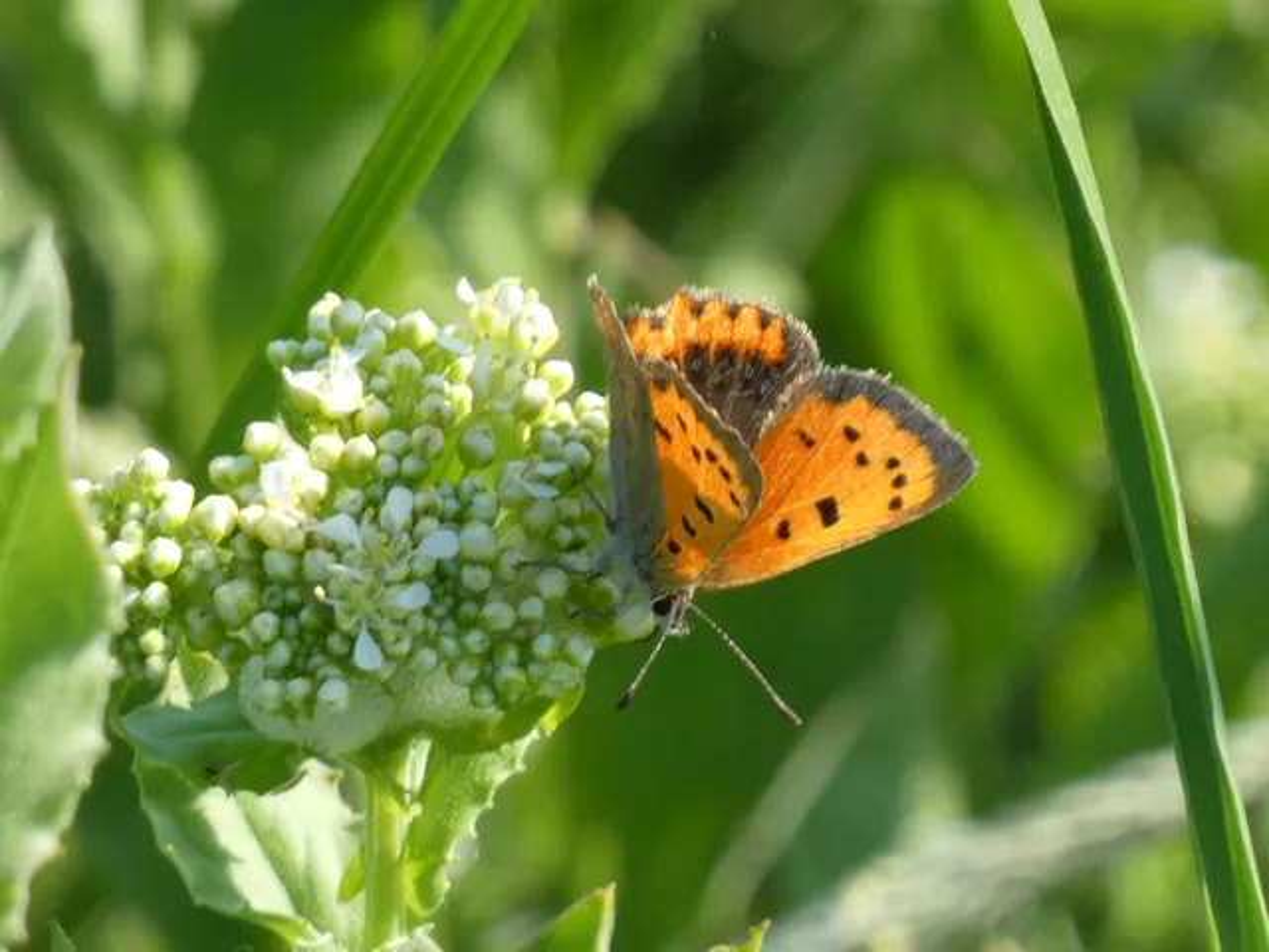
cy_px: 476
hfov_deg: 4.6
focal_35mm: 428
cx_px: 634
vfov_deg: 3.5
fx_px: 15690
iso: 80
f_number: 5.6
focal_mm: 76.7
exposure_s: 1/160
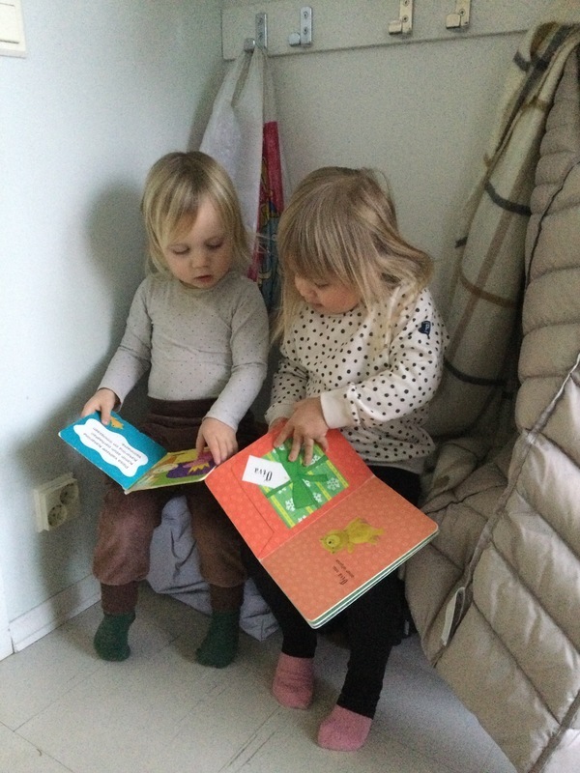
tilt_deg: -16.9
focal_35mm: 31
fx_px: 693
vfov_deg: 58.4
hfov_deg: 45.4
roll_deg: +0.2
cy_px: 386
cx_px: 290
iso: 320
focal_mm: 3.3
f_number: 2.4
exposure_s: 1/17
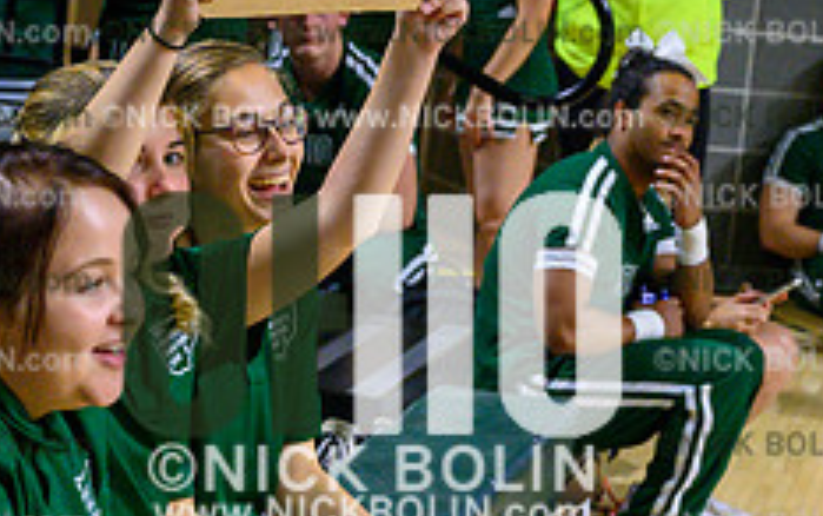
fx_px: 3187
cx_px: 371
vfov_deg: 9.2
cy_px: 362
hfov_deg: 14.7
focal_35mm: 142
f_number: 4.5
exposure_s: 1/800
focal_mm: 56
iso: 3200
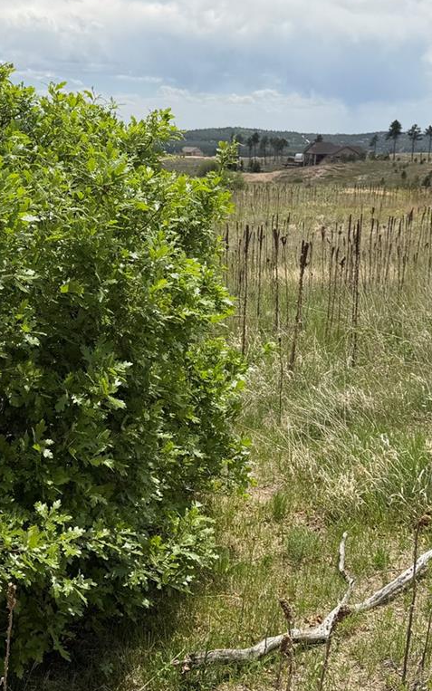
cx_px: 113
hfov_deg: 26.6
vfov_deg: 41.8
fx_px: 904
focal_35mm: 48
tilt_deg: -12.3
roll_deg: -0.8
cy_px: 319
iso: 80
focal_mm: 6.76
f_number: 1.78
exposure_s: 1/6173
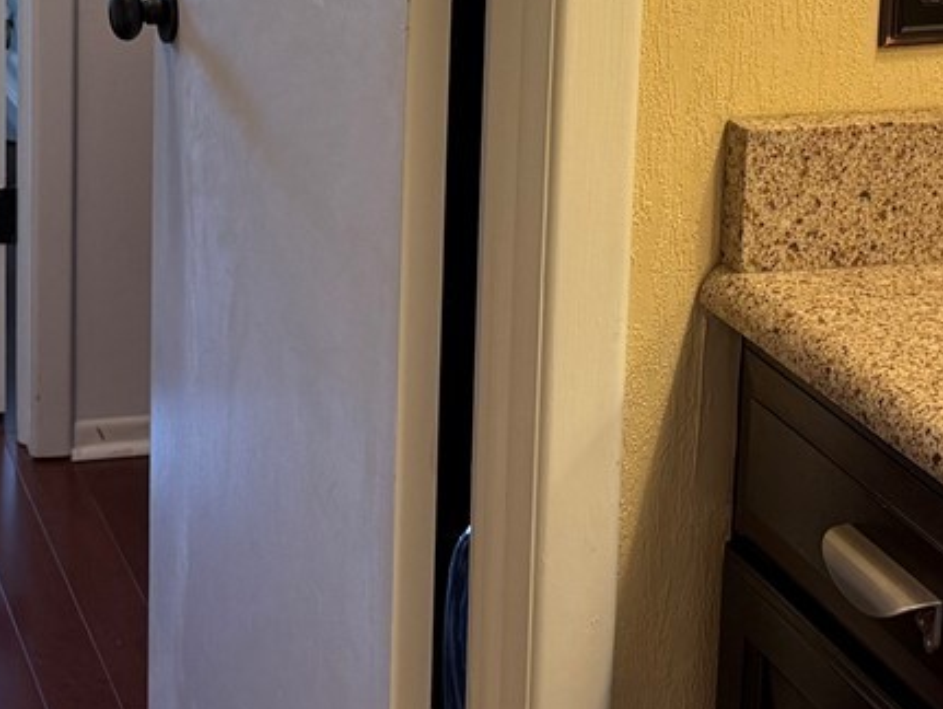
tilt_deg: -11.0
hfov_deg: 21.5
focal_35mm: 89
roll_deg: +0.5
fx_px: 2427
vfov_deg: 16.1
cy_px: -68
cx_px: 79
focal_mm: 6.76
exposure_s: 1/60
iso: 160
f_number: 1.78
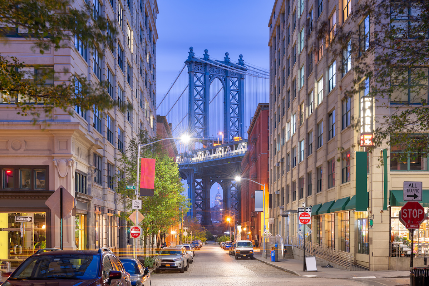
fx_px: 572
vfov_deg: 28.1
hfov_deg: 41.1
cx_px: 214
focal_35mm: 48
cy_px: 143
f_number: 8
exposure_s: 30
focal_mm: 48
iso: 64
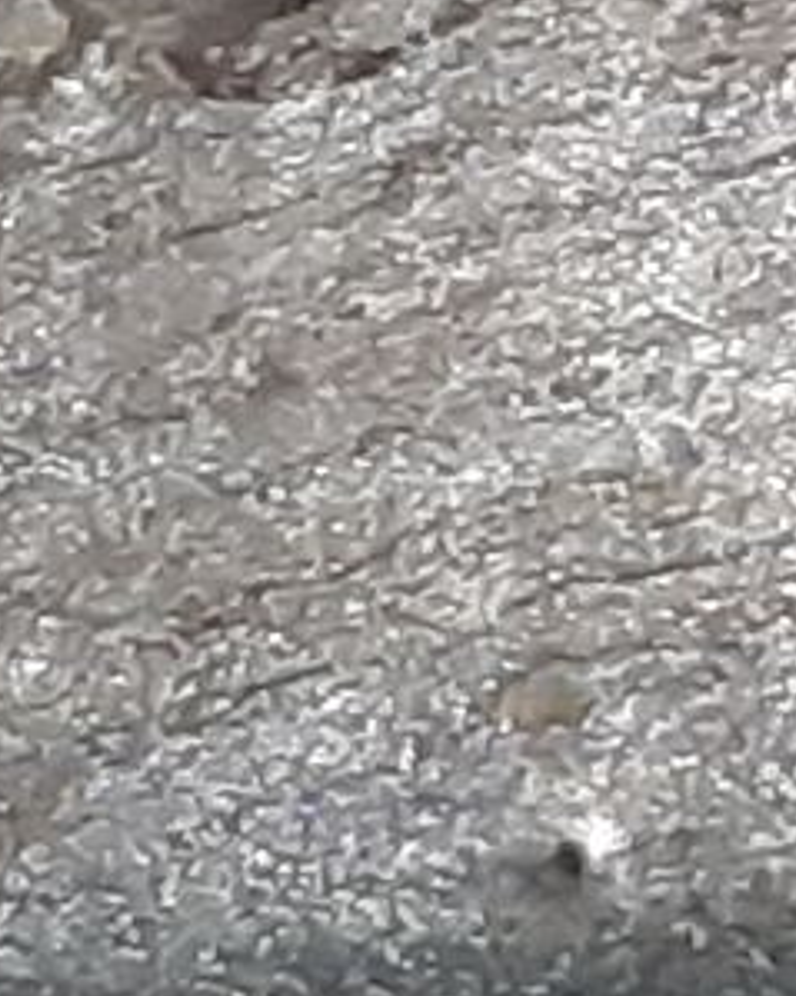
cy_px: -247
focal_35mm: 174
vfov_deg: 10.9
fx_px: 5127
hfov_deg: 8.9
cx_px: 376
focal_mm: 3.93
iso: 160
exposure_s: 1/50
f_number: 1.7
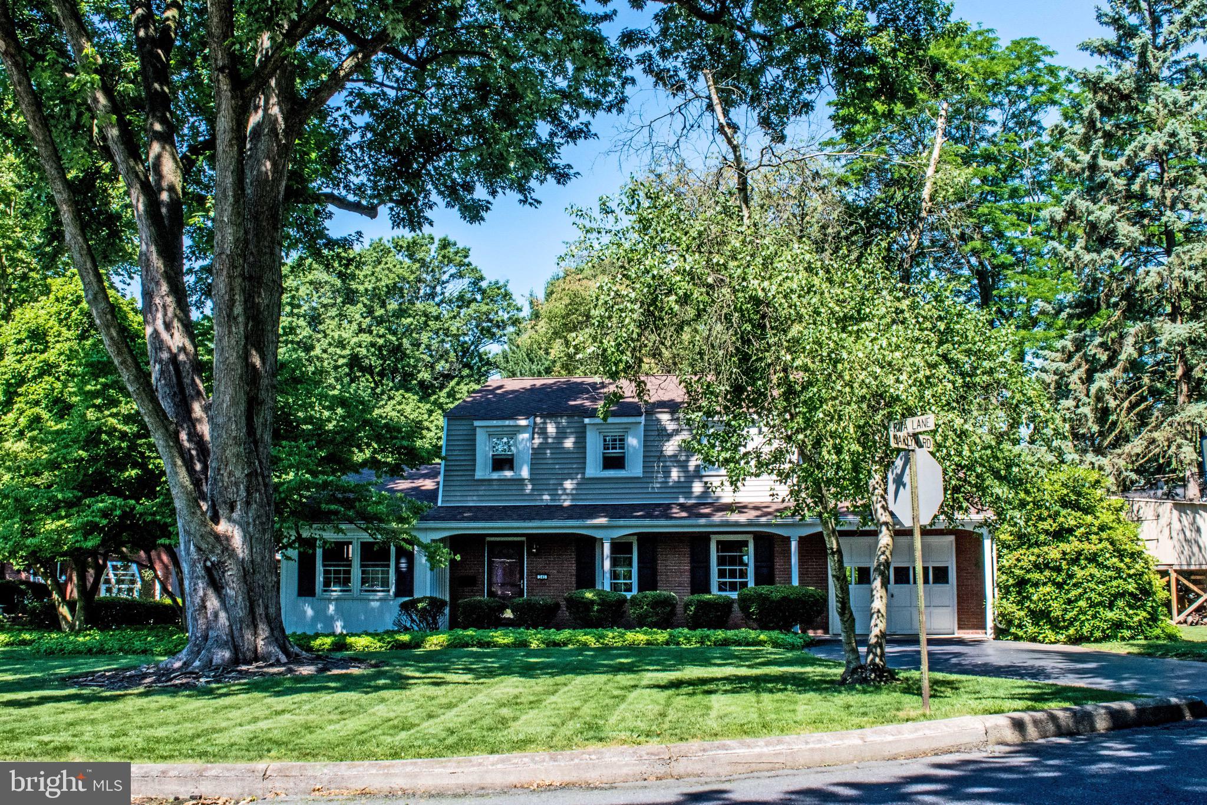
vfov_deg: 33.0
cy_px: 402
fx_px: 1358
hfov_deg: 47.9
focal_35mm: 40
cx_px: 604
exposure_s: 1/160
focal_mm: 27
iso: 1000
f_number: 25
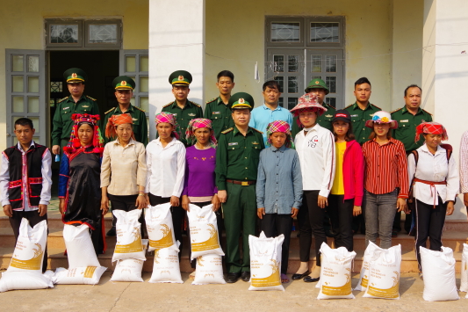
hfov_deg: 58.7
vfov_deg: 41.1
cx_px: 229
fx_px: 416
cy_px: 156
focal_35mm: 32
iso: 200
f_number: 11
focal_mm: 21
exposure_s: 1/160
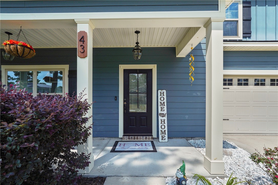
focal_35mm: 16
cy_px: 92
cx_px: 139
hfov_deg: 96.7
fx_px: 124
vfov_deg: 73.7
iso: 320
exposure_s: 1/1000
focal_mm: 16
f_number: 9
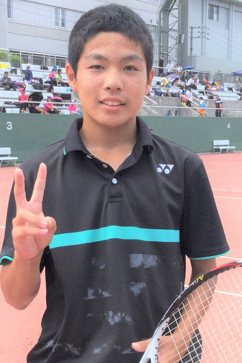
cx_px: 105
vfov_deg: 44.5
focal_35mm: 44
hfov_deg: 30.5
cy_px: 181
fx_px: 444
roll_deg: -0.5
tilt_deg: -10.0
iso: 25
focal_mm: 3.3
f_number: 2.4
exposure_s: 1/503
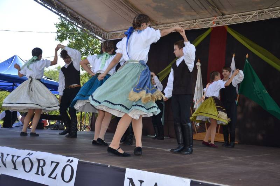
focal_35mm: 42
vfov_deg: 31.9
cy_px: 93
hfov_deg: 46.4
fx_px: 327
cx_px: 140
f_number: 4
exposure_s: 1/200
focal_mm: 28
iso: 100
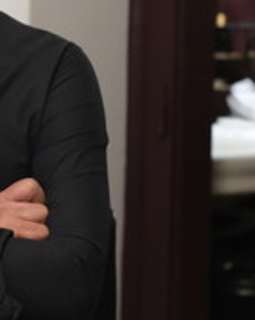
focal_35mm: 140
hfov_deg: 10.9
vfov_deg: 13.7
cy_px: 51
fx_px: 1323
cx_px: -25
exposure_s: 1/60
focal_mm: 35
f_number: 2.8
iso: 5000
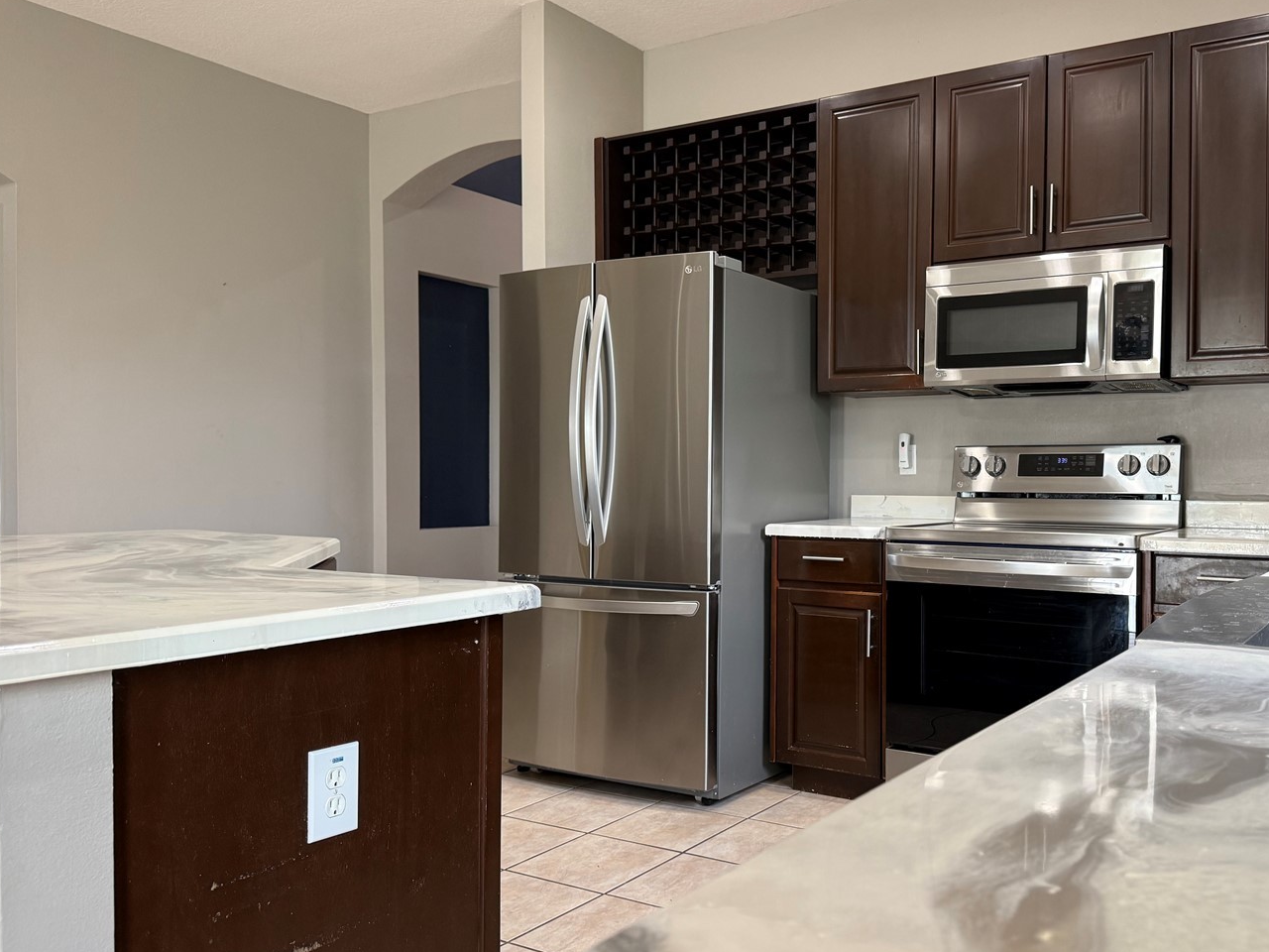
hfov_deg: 59.3
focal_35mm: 30
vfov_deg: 46.8
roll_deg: +0.0
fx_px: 1100
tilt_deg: -0.7
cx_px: 781
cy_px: 487
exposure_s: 1/60
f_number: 1.78
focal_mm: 6.76
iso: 160
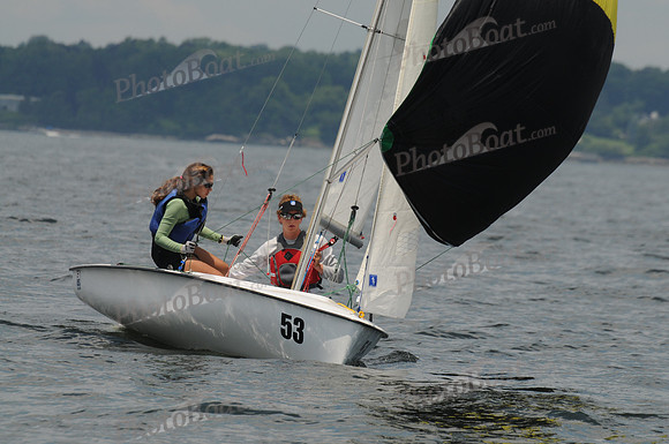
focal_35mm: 450
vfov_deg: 3.0
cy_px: 222
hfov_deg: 4.6
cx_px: 334
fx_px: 8351
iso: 200
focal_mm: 300
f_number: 7.1
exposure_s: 1/800
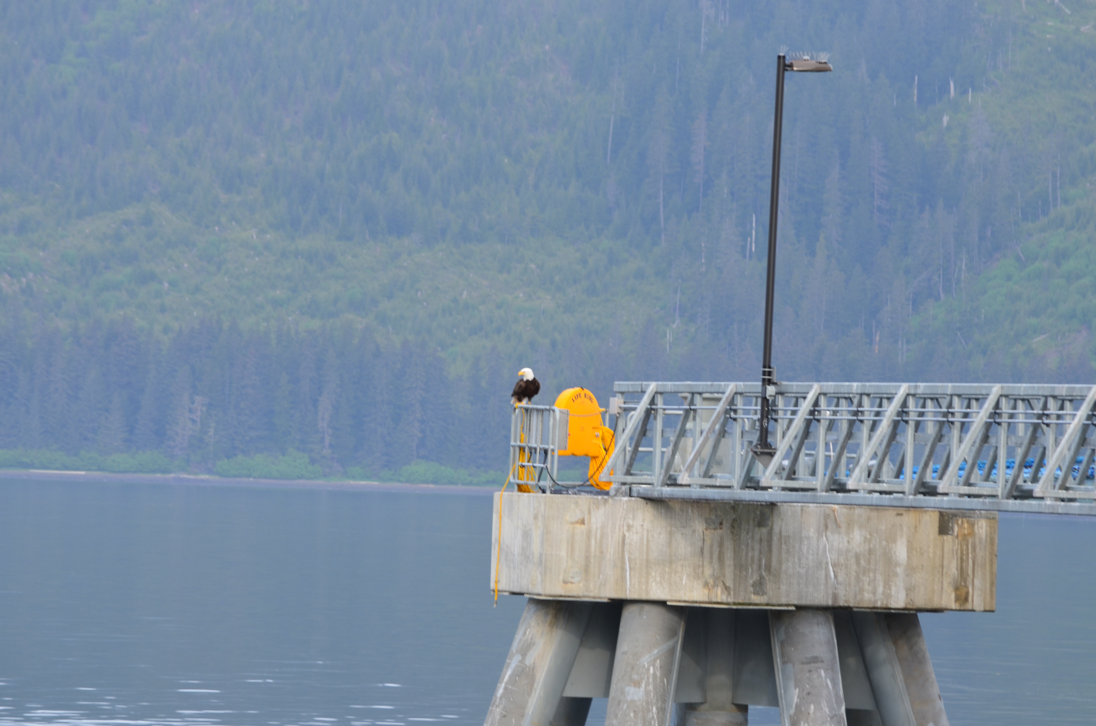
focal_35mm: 300
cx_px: 548
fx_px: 9114
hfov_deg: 6.9
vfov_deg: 4.6
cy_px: 363
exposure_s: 1/80
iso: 200
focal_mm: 200
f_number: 10
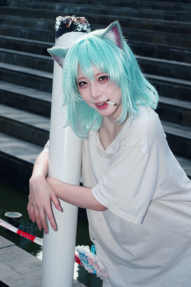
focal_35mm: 75
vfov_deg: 27.0
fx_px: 597
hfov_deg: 18.2
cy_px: 144
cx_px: 96
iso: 400
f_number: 5.6
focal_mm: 50
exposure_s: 1/160
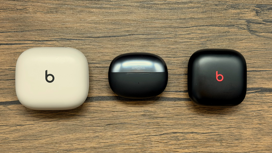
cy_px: 76
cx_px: 135
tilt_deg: -89.2
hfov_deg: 39.2
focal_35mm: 53
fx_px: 382
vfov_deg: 22.6
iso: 250
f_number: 1.78
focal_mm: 6.76
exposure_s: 1/59
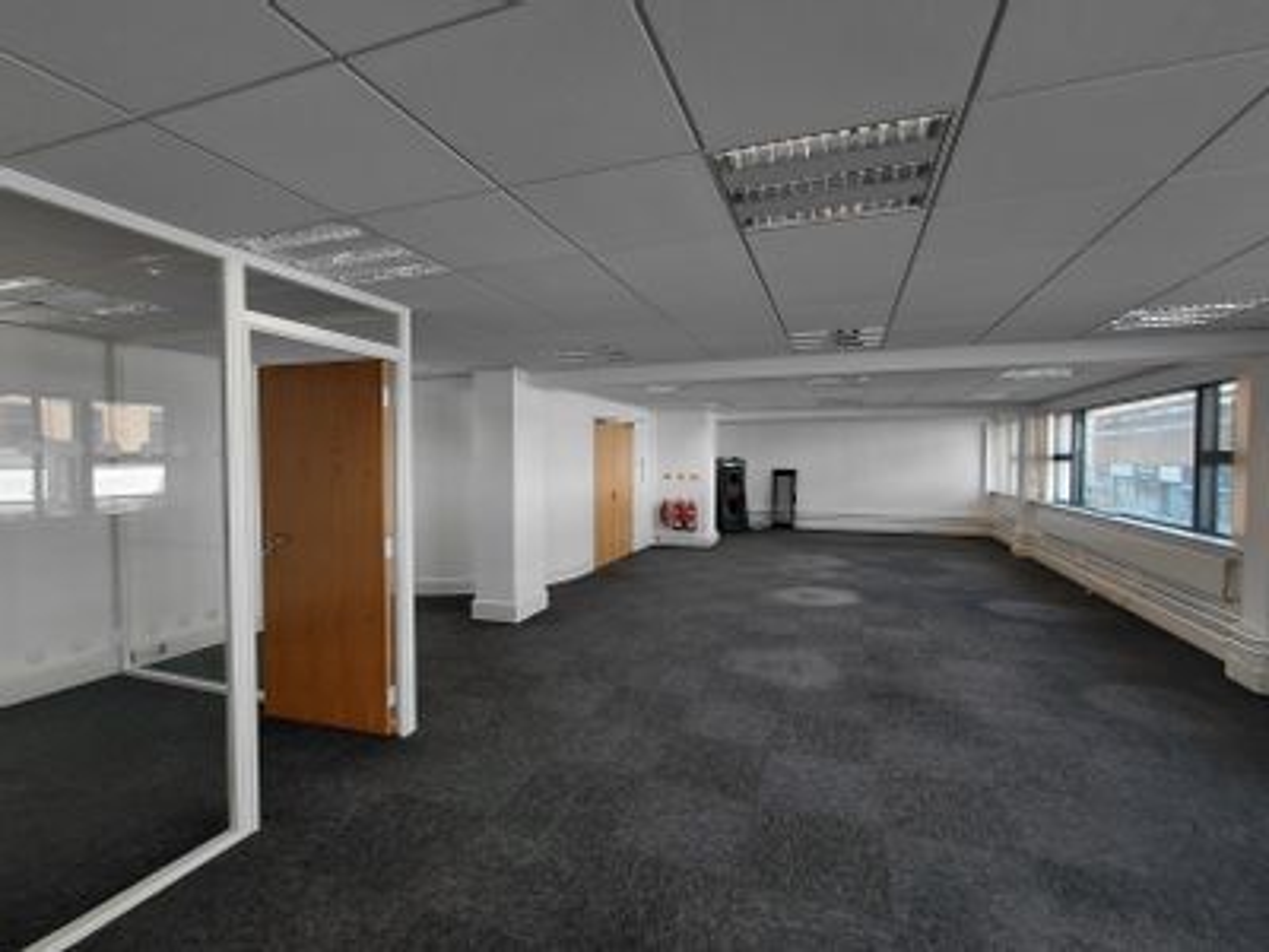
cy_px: 476
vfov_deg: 78.1
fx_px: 587
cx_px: 634
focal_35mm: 16
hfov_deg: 94.5
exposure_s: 1/100
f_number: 2.2
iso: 64
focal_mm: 1.64
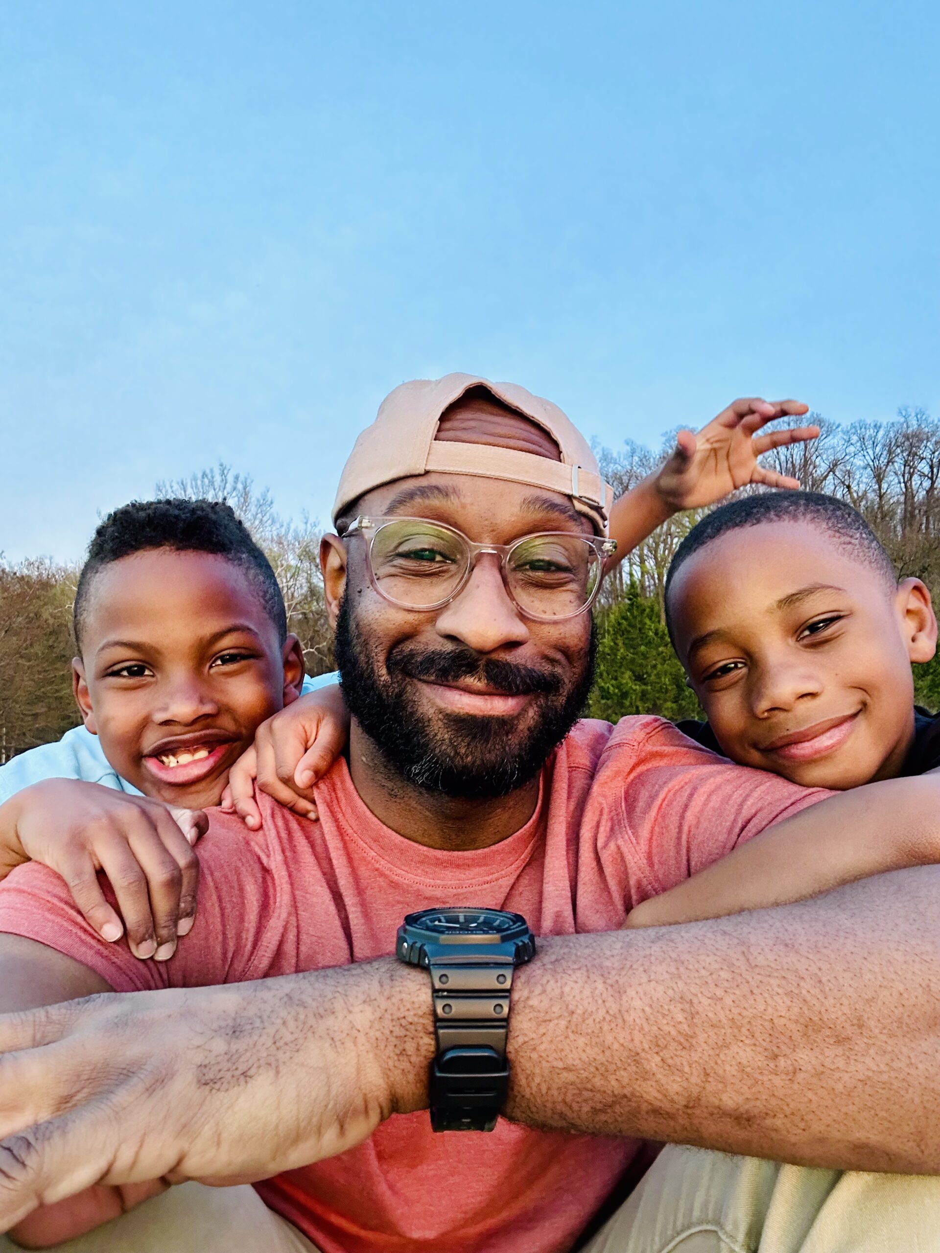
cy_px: 626
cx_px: 470
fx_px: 833
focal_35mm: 23
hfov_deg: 58.9
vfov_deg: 73.9
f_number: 1.9
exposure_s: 1/60
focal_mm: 2.69
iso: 160
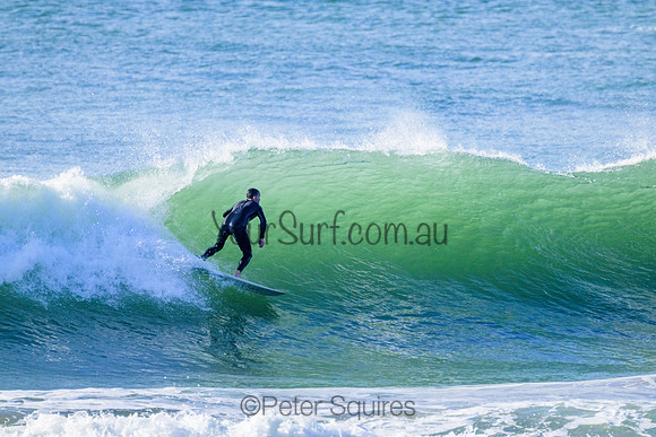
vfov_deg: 1.7
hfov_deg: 2.6
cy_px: 218
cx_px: 328
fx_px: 14581
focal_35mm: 800
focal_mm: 800
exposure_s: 1/2000
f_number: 11
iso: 2500
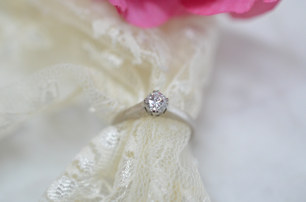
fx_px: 509
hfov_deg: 33.5
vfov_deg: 22.5
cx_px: 153
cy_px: 101
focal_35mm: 60
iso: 3200
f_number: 4
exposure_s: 1/1600
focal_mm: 40
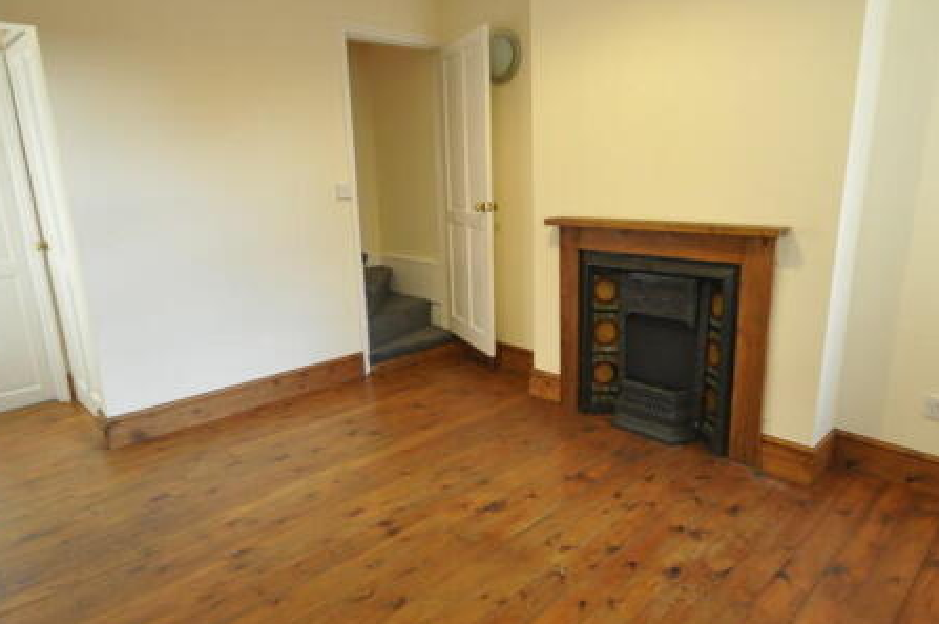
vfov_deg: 57.1
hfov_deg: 78.6
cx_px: 494
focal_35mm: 22
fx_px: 573
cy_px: 303
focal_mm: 10
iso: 800
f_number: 4
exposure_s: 1/50
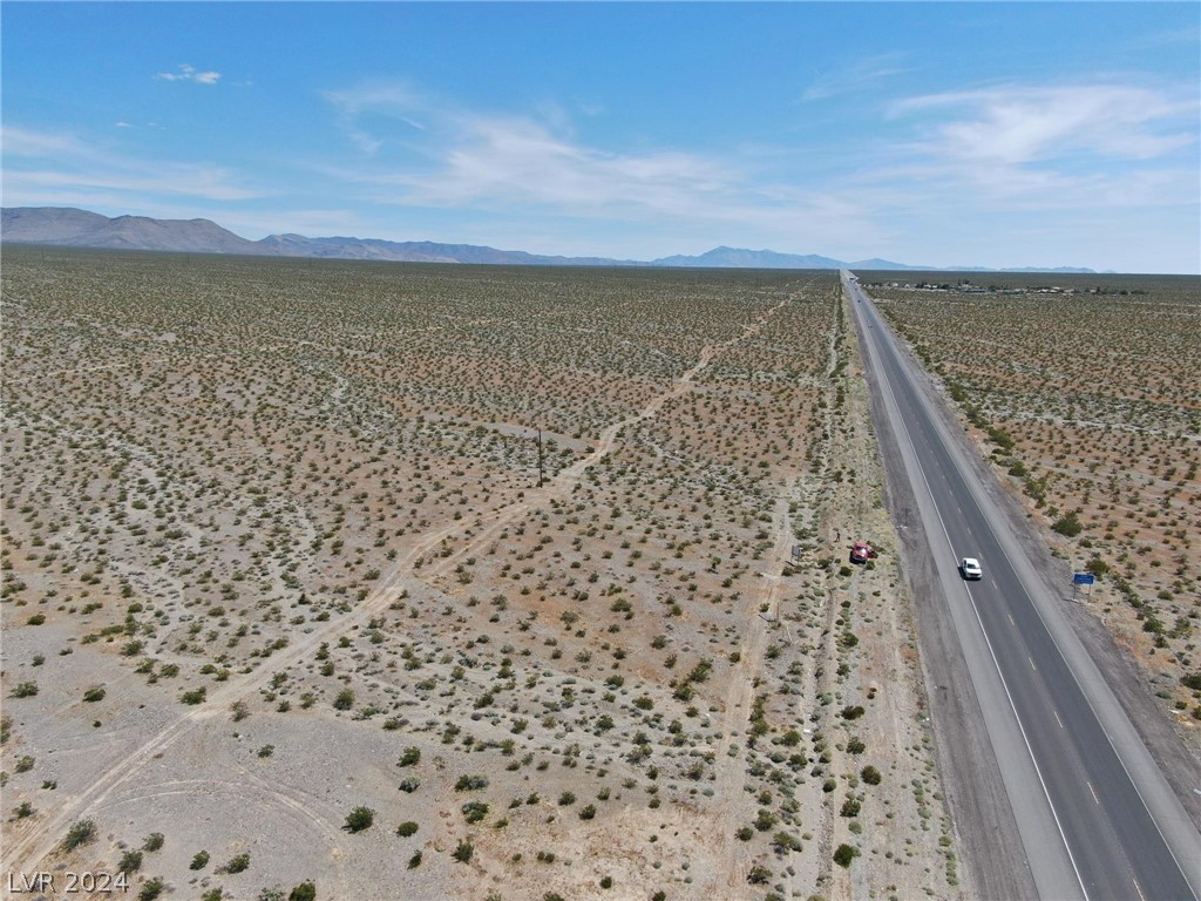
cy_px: 450
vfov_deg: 56.8
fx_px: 833
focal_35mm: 24
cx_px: 600
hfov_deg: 71.6
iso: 110
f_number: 2.8
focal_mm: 4.39
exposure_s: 1/1600
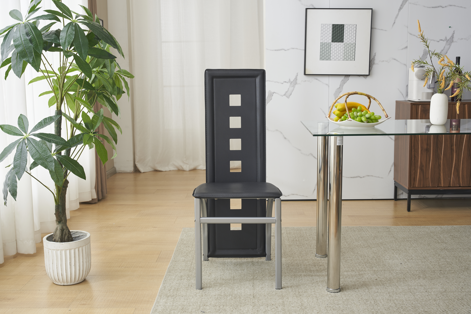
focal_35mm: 42
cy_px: 157
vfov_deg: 31.8
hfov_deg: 46.3
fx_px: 551
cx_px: 236
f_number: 9
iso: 200
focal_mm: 42.1
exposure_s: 1/50
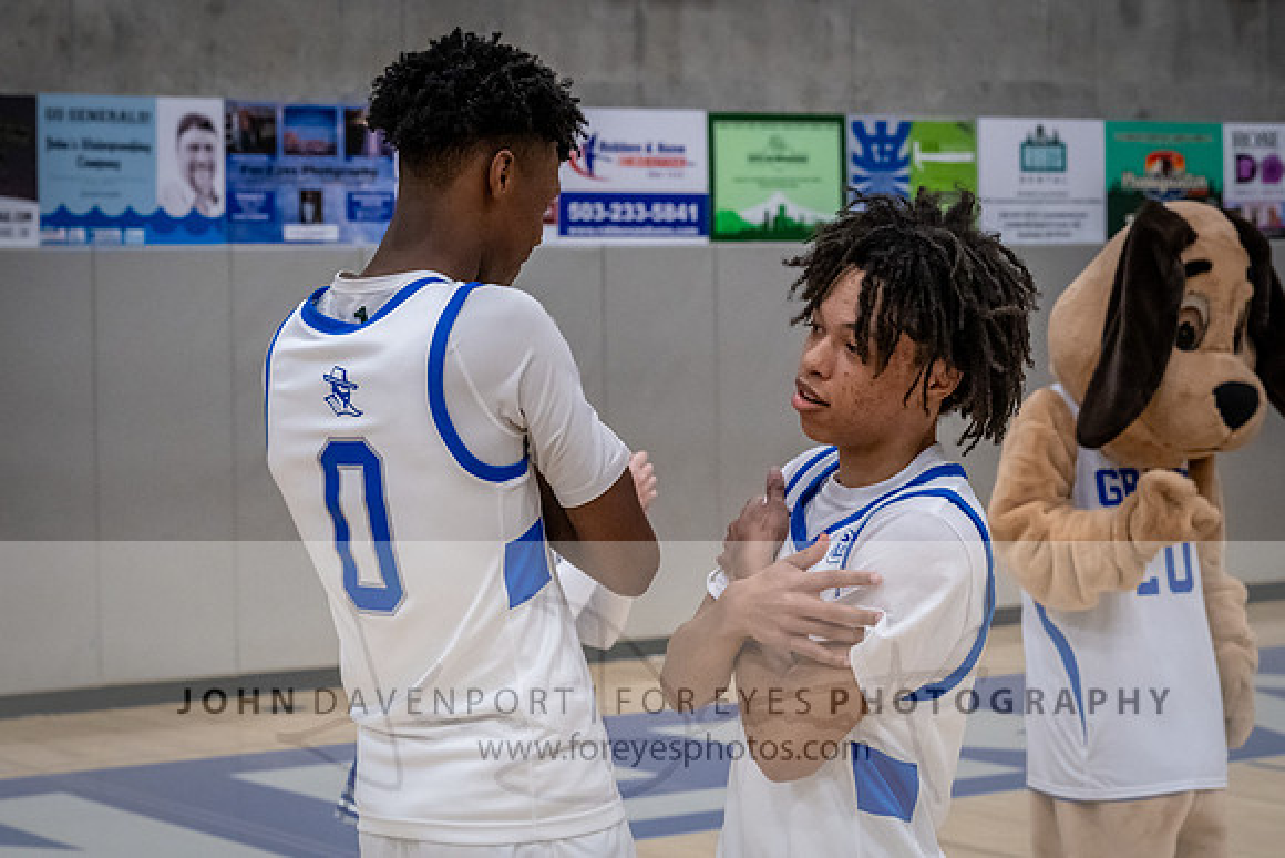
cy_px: 378
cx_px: 719
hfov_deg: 23.1
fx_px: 3145
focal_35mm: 88
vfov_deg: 15.5
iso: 9000
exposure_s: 1/400
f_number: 6.3
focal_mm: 70
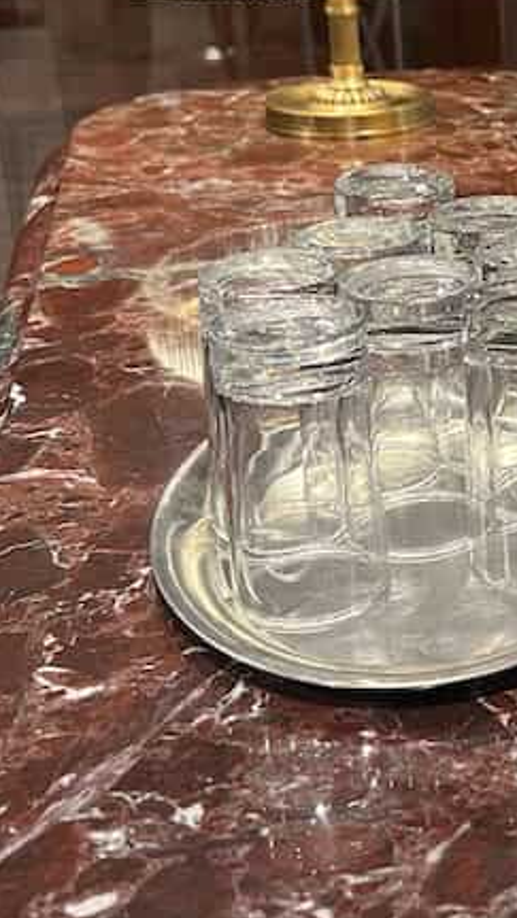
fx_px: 1438
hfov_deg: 18.1
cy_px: 216
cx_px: 781
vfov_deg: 34.6
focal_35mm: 59
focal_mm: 5.7
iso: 64
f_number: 1.5
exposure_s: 1/50
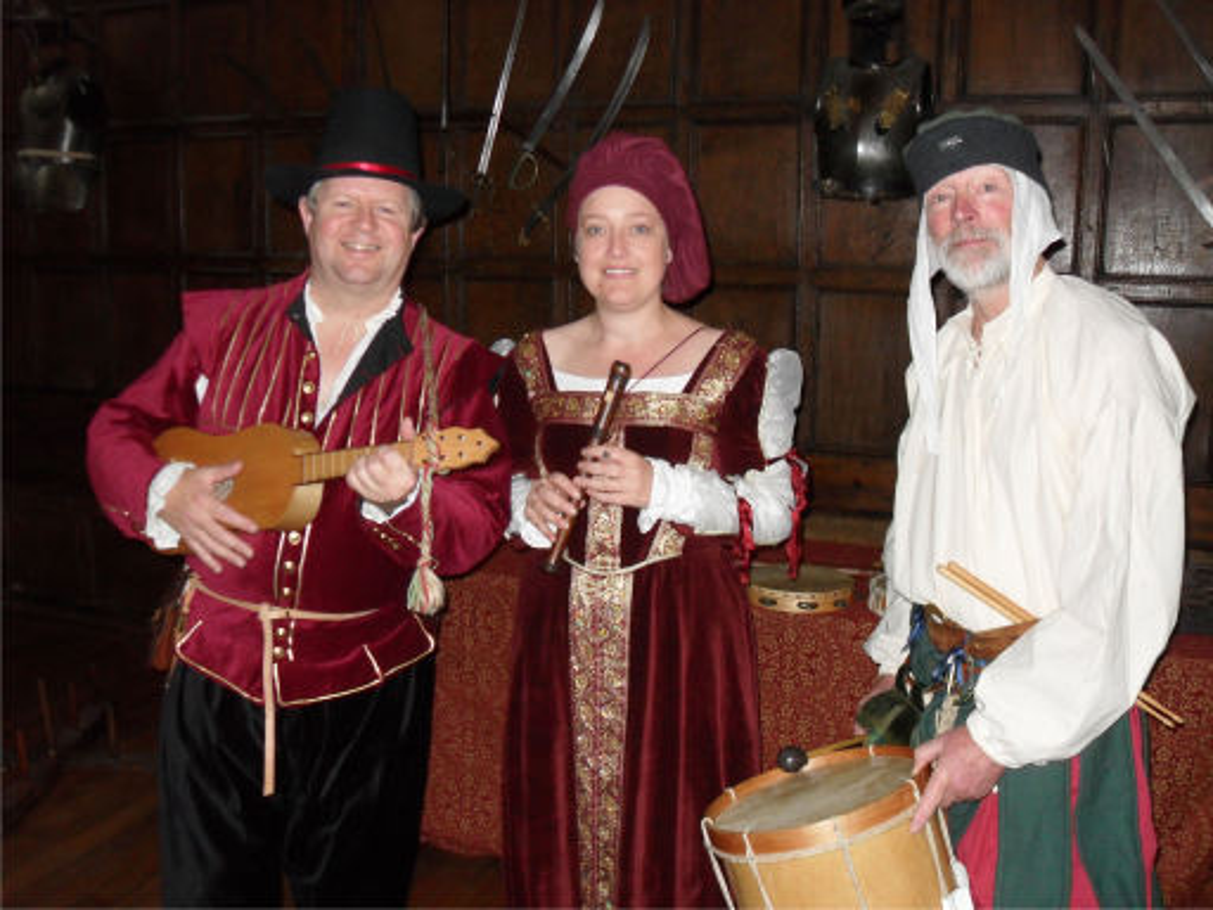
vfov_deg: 40.7
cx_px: 606
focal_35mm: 35
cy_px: 455
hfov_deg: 52.6
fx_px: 1226
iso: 200
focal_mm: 6.2
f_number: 2.8
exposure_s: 1/45
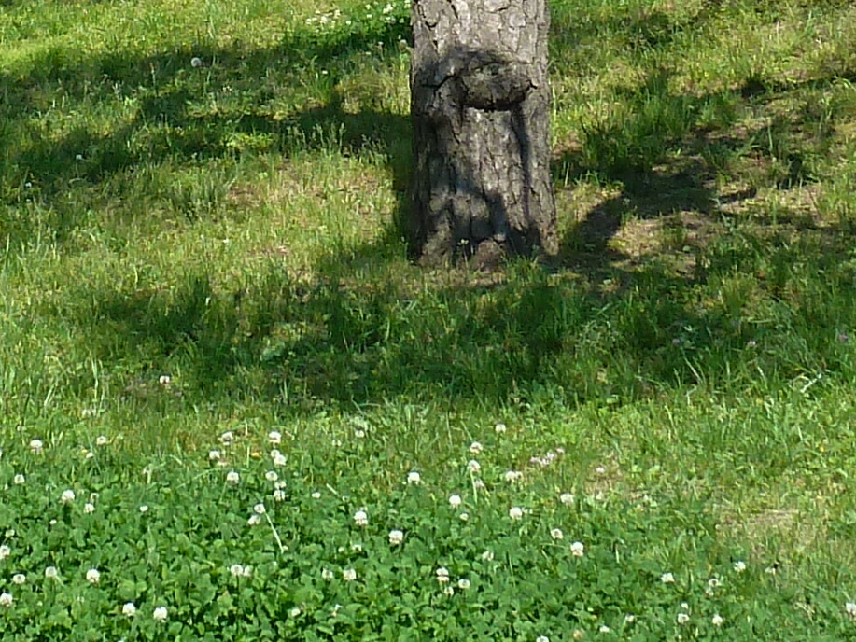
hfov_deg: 17.9
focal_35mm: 109
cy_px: -454
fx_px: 2696
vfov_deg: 12.6
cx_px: 171
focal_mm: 4.1
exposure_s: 1/400
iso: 80
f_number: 4
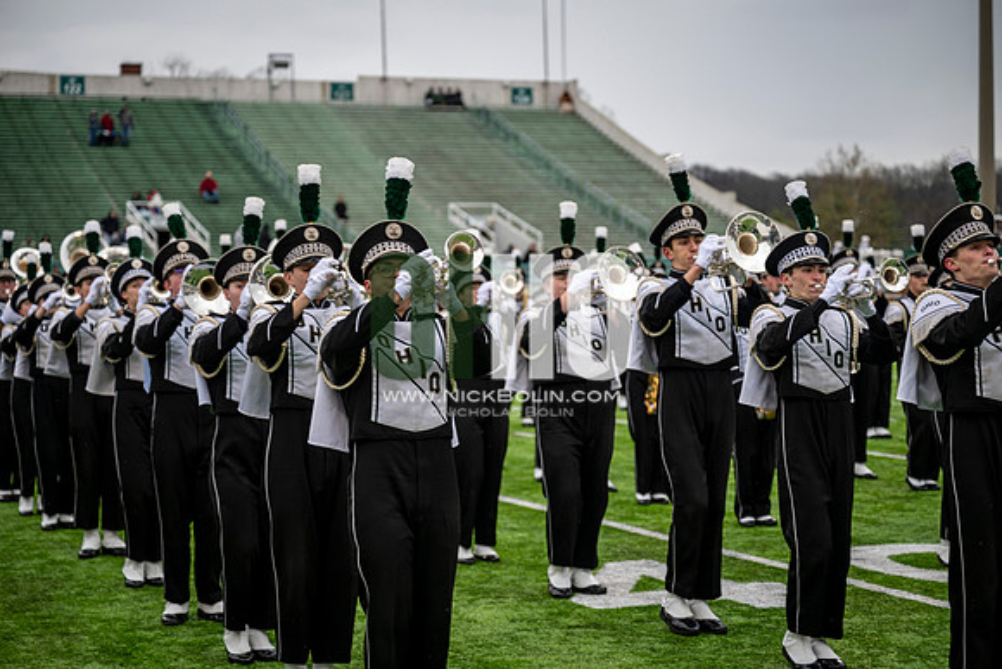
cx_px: 501
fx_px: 1949
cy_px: 334
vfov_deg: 19.5
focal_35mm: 70
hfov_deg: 28.8
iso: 100
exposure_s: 1/500
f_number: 2.8
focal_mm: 70
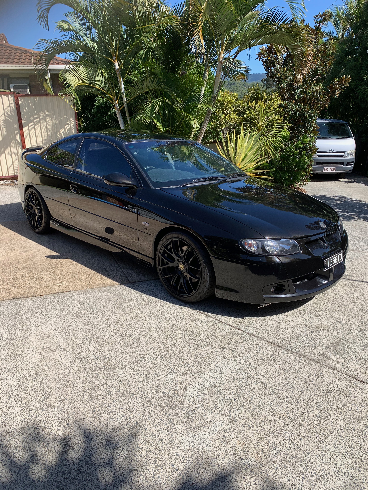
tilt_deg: -18.7
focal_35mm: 26
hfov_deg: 53.1
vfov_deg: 67.3
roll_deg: +0.6
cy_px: 245
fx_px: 369
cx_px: 184
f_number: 1.8
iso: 25
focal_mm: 4.25
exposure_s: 1/2075
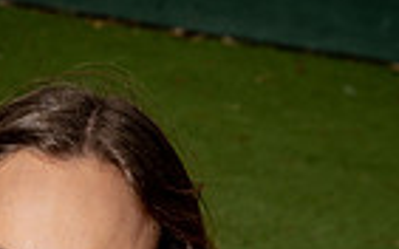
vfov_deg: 5.5
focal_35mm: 228
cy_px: 628
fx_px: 2478
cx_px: 11
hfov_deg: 9.2
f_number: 8
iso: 100
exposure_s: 1/250
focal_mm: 70
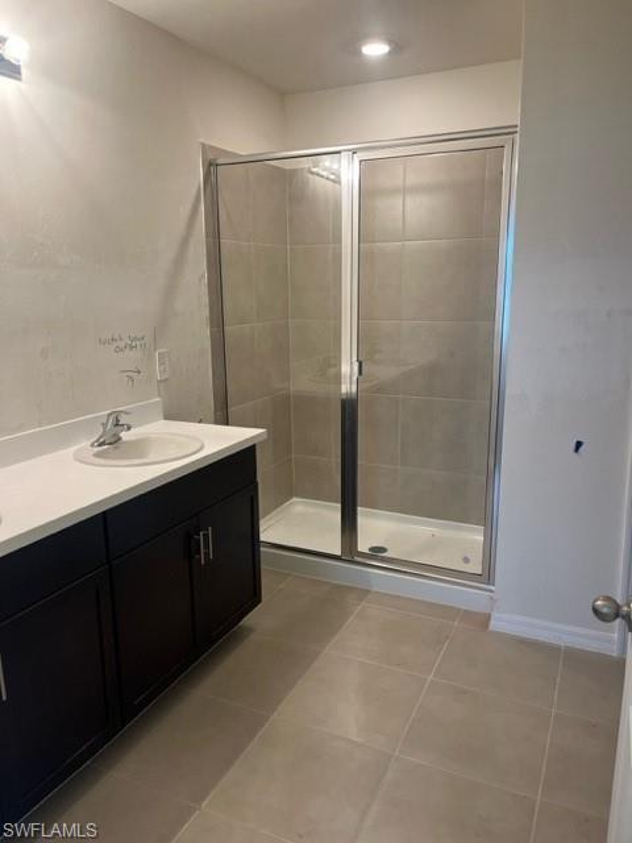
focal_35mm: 26
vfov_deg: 67.3
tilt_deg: -9.1
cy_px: 422
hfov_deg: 53.1
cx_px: 316
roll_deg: +0.4
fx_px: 633
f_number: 1.6
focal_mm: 5.1
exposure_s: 1/120
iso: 125
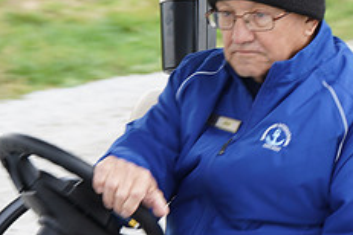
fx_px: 1451
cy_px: 109
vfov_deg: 9.3
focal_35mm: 148
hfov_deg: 13.9
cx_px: 206
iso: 160
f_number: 5.6
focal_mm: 59
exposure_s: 1/80
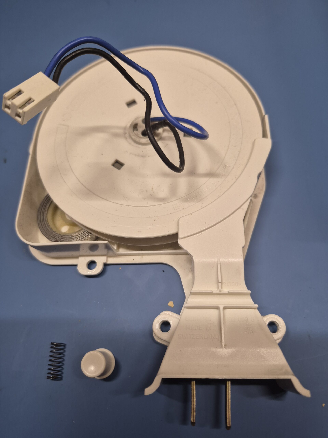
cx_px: 164
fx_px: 291
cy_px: 219
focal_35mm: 23
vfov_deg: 73.9
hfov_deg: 58.9
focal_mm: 5.4
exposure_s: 1/120
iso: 160
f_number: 1.8
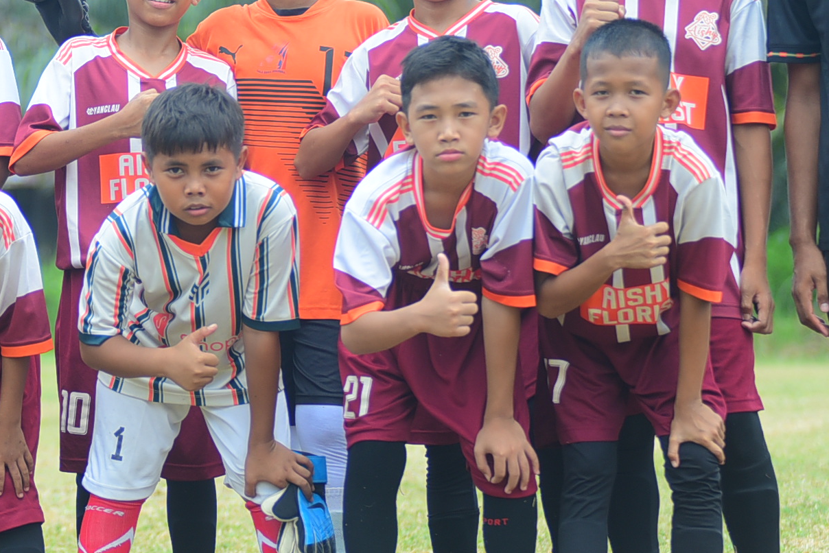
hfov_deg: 8.2
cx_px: 128
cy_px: 151
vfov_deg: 5.5
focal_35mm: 249
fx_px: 5735
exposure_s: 1/1000
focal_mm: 100
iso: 280
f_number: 2.8
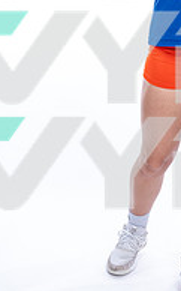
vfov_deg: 18.9
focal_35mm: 109
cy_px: 58
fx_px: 862
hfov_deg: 11.9
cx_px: 159
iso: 400
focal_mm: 46
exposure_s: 1/250
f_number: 5.6
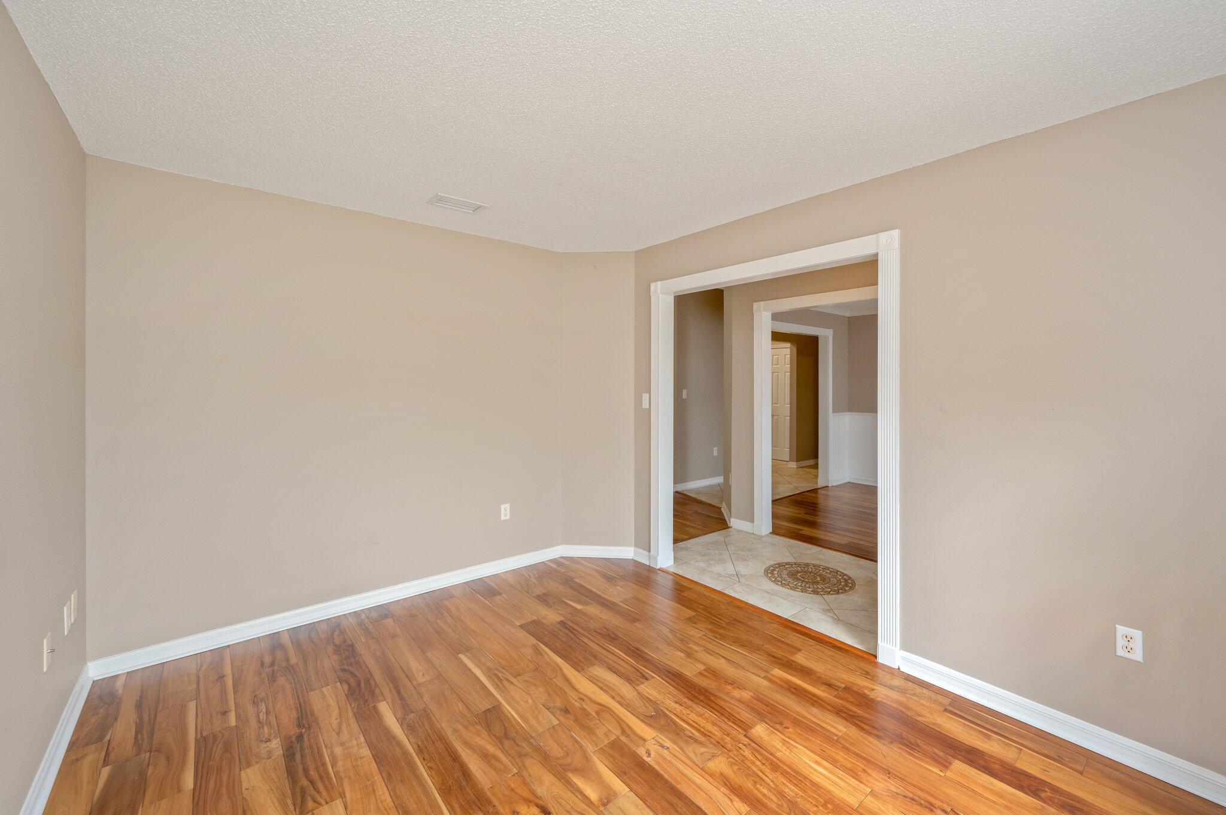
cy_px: 408
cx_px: 613
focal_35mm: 14
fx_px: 476
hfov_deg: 104.3
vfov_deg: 81.1
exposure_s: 1/25
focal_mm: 14
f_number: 8
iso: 250
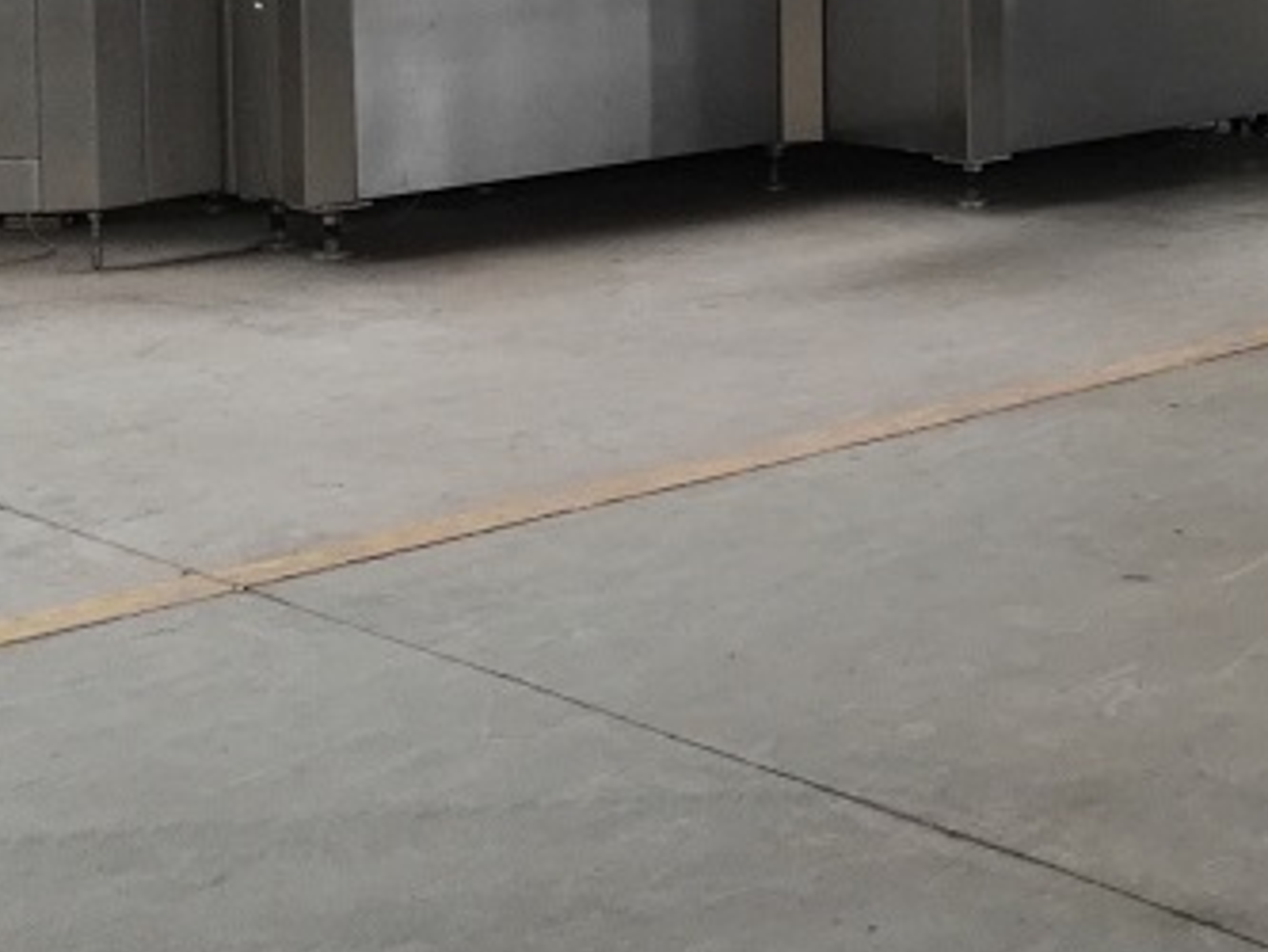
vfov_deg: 16.9
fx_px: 3078
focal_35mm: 84
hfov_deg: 22.3
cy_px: -129
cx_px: 1310
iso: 125
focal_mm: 2.96
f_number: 2
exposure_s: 1/33
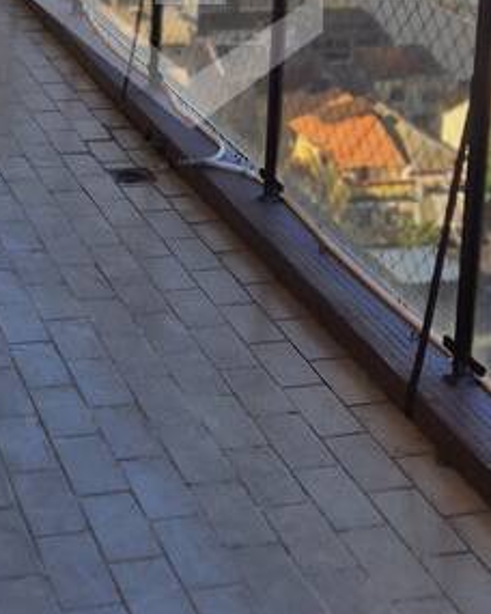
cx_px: 192
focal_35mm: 85
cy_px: -30
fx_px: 1544
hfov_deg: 18.0
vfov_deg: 21.5
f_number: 1.8
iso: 25
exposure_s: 1/1532
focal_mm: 5.4
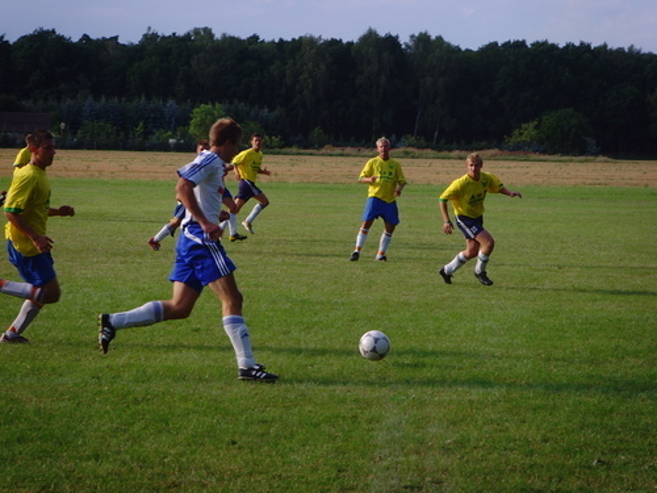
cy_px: 246
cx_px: 328
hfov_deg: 16.8
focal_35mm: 117
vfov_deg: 12.7
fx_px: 2221
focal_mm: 19.8
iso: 80
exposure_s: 1/350
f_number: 4.5
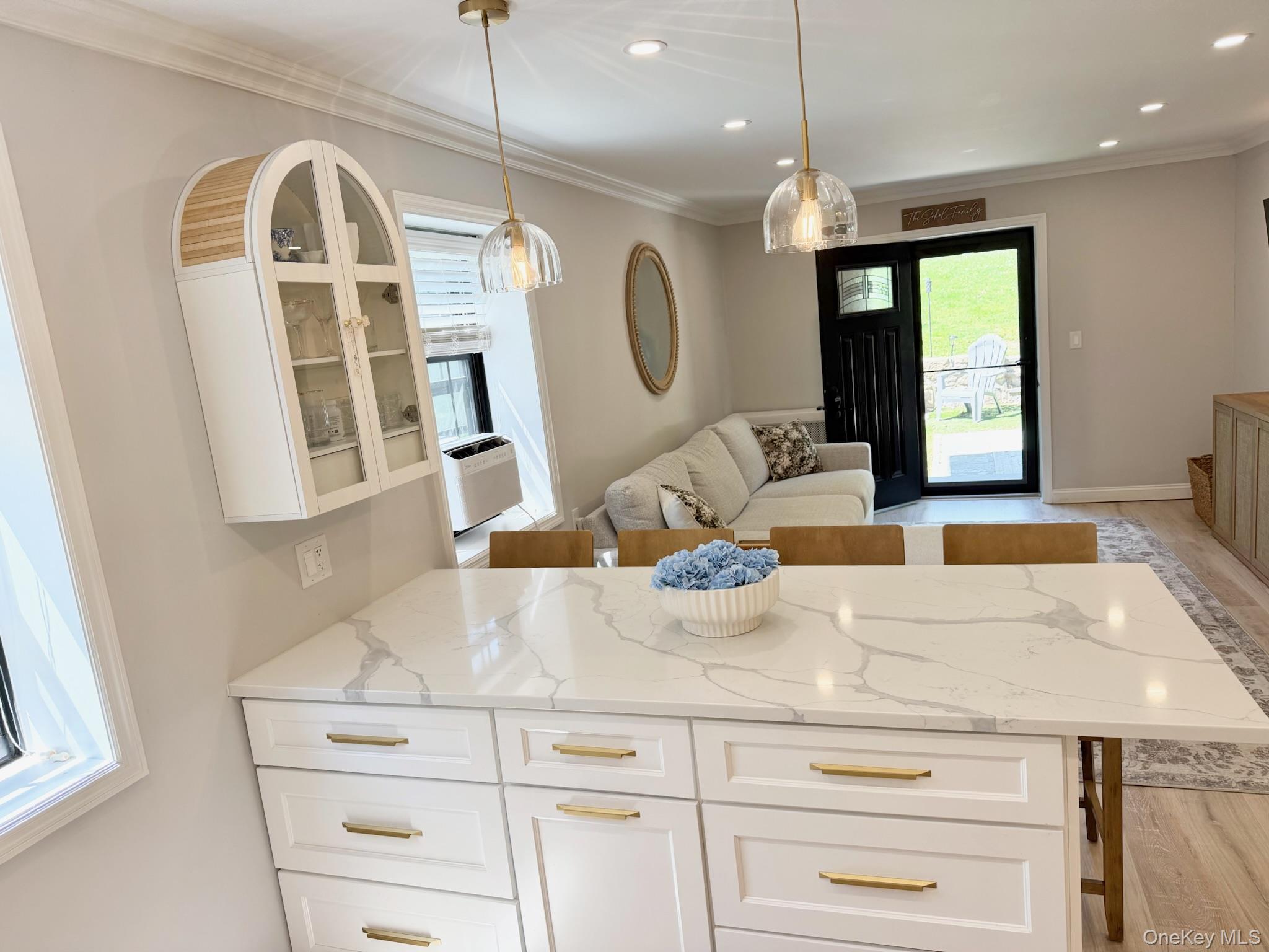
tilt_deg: -9.7
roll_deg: +6.5
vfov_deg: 56.8
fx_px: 880
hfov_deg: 71.6
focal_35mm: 24
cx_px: 634
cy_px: 476
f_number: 1.78
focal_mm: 6.76
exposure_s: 1/215
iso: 80
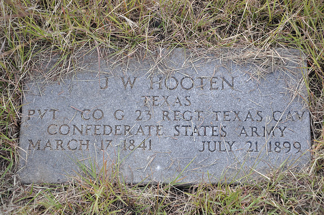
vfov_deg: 18.9
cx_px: 162
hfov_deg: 28.1
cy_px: 108
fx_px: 647
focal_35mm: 72
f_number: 5.6
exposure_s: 1/125
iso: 320
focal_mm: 48
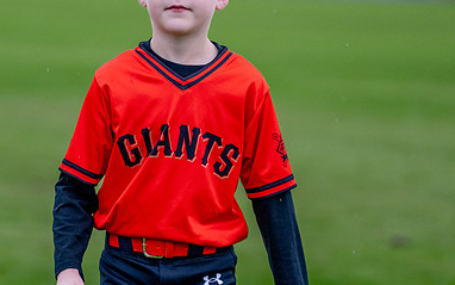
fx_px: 3386
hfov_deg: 7.7
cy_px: 102
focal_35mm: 273
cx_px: 150
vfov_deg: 4.8
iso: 1250
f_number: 2.8
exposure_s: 1/1250
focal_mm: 148
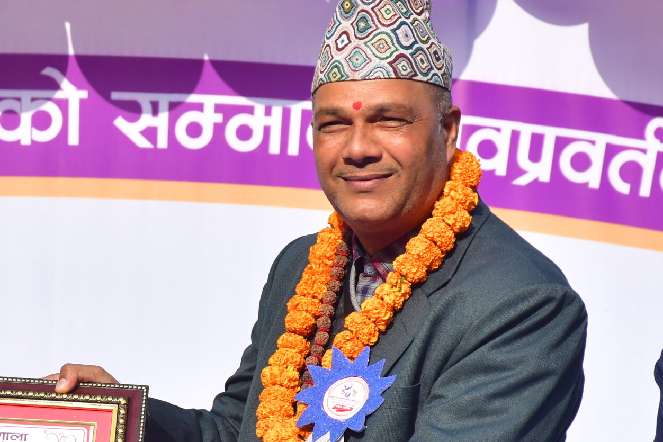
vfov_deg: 4.3
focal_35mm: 321
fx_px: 5912
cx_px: 137
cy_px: 375
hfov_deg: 6.4
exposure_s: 1/1250
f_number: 7.1
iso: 640
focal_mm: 105
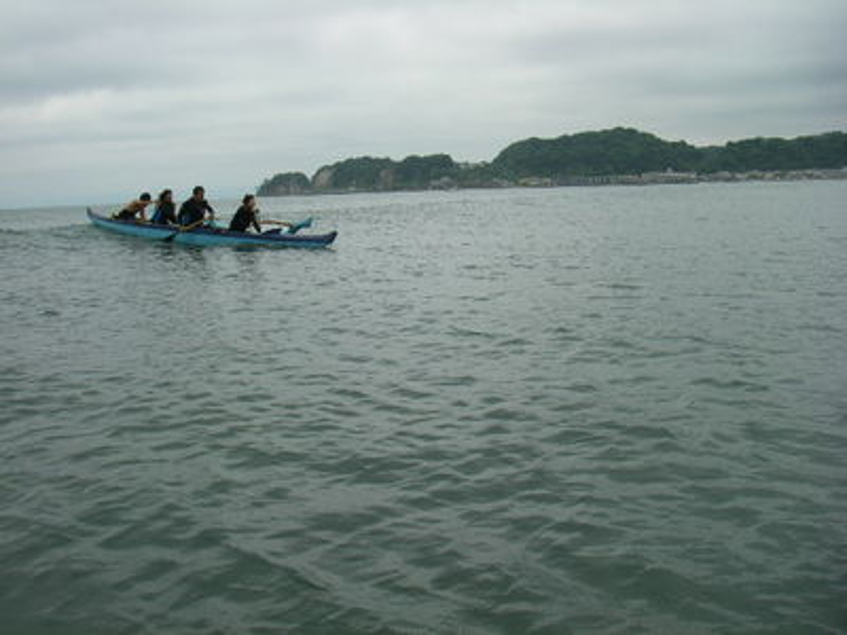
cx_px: 424
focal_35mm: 38
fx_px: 930
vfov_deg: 37.7
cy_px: 318
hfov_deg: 49.0
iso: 64
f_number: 6.6
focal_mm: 6.3
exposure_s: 1/250
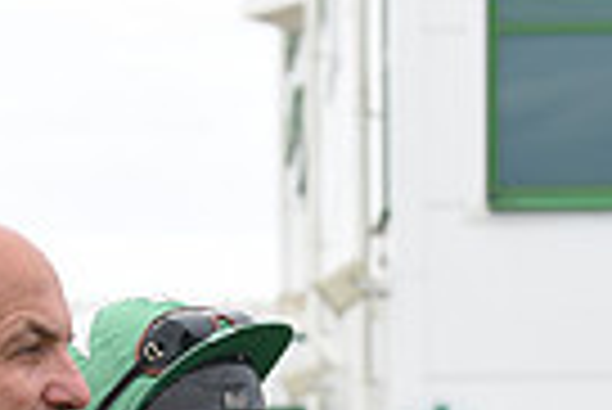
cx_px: 351
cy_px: 836
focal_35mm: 384
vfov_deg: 3.6
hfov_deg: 5.4
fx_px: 6535
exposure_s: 1/1000
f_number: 5.6
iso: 400
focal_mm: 90
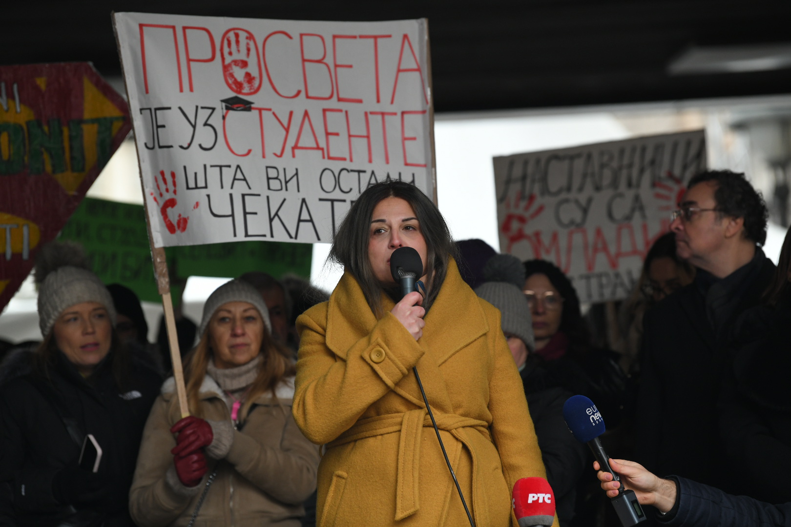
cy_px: 264
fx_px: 4065
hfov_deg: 11.1
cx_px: 396
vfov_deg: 7.4
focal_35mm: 185
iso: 800
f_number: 4
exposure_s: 1/160
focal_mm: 185
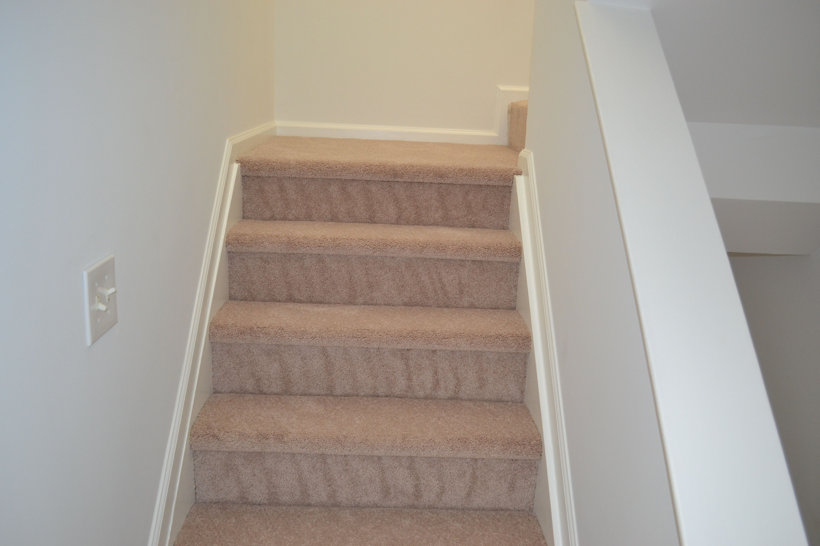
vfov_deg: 43.6
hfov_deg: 61.9
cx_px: 410
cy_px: 273
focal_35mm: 30
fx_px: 683
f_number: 3.8
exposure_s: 1/60
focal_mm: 20
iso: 720
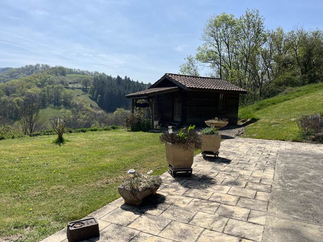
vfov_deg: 53.1
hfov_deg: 67.3
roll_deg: -1.9
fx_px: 243
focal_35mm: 26
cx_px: 162
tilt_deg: -2.9
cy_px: 121
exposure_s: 1/5319
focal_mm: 5.1
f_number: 1.6
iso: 50
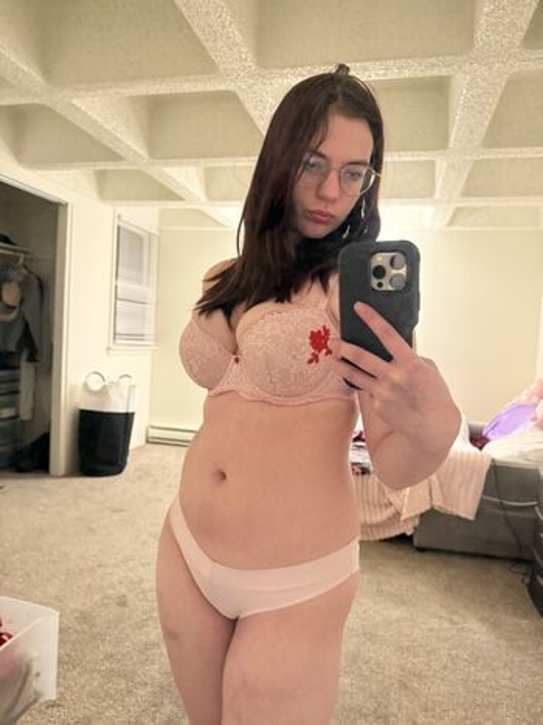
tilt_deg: -16.4
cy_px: 362
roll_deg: -0.5
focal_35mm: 24
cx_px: 272
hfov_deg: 56.8
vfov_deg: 71.6
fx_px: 502
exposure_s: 1/25
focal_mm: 6.76
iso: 1000
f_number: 1.78
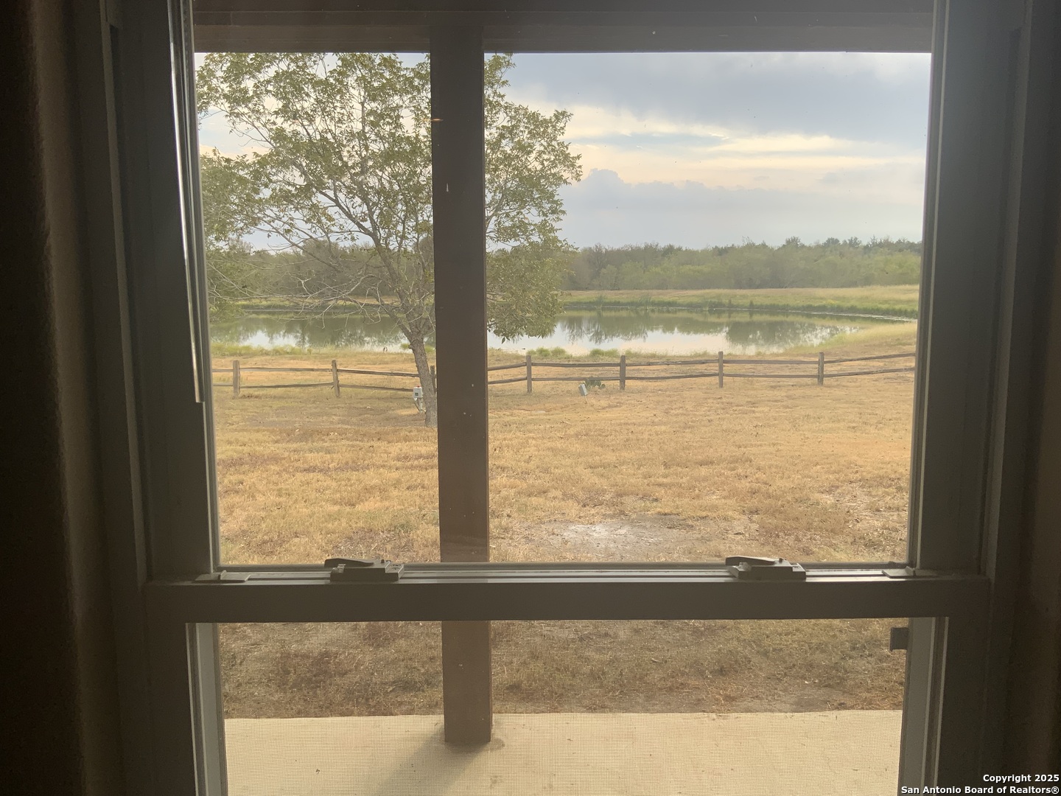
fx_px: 889
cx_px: 530
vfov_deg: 48.2
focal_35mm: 29
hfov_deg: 61.7
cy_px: 398
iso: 16
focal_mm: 3
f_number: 1.8
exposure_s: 1/491
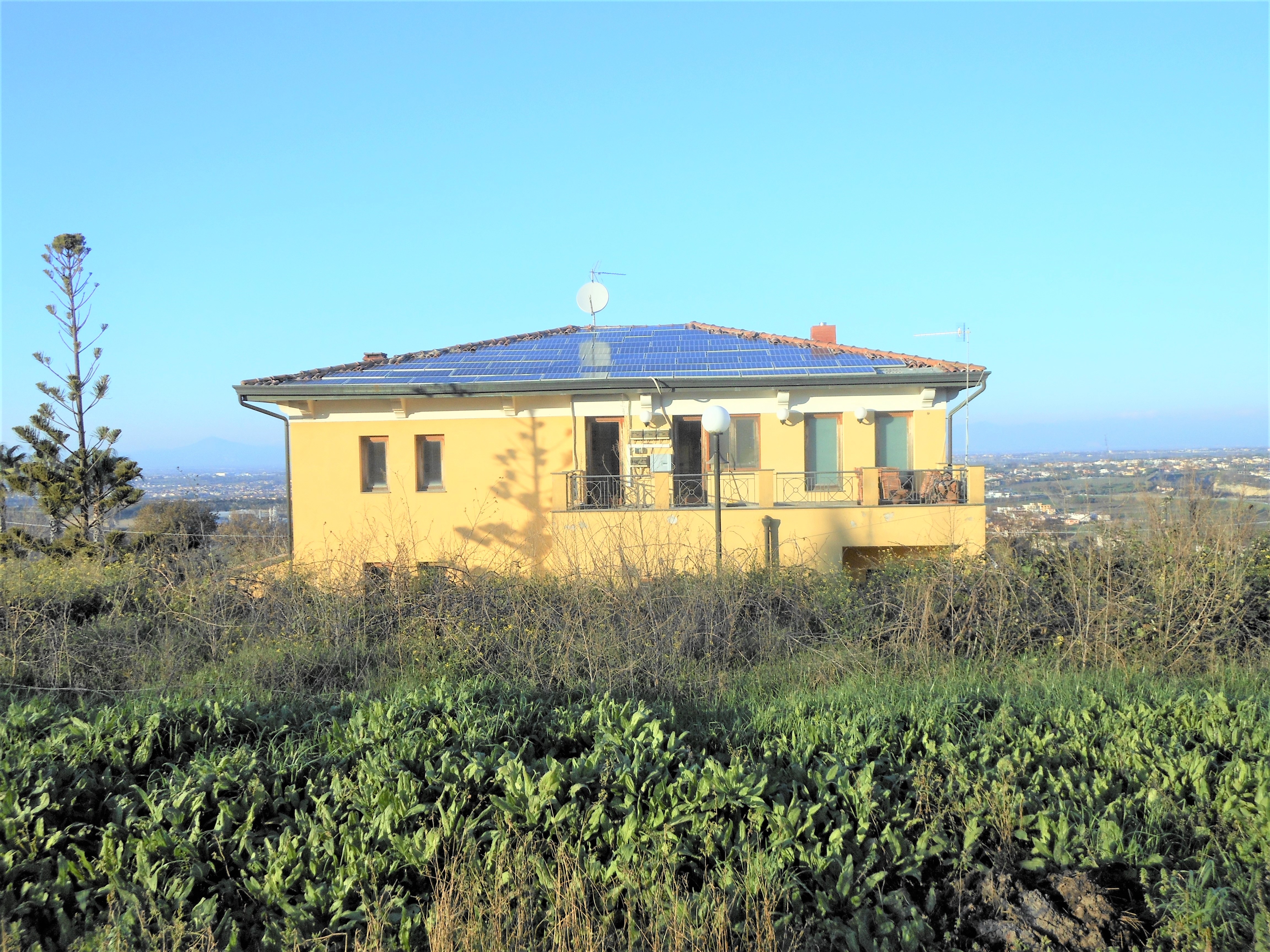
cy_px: 476
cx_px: 635
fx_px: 1211
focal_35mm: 33
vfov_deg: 42.9
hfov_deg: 55.4
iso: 80
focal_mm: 6
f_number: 3.5
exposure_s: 1/640
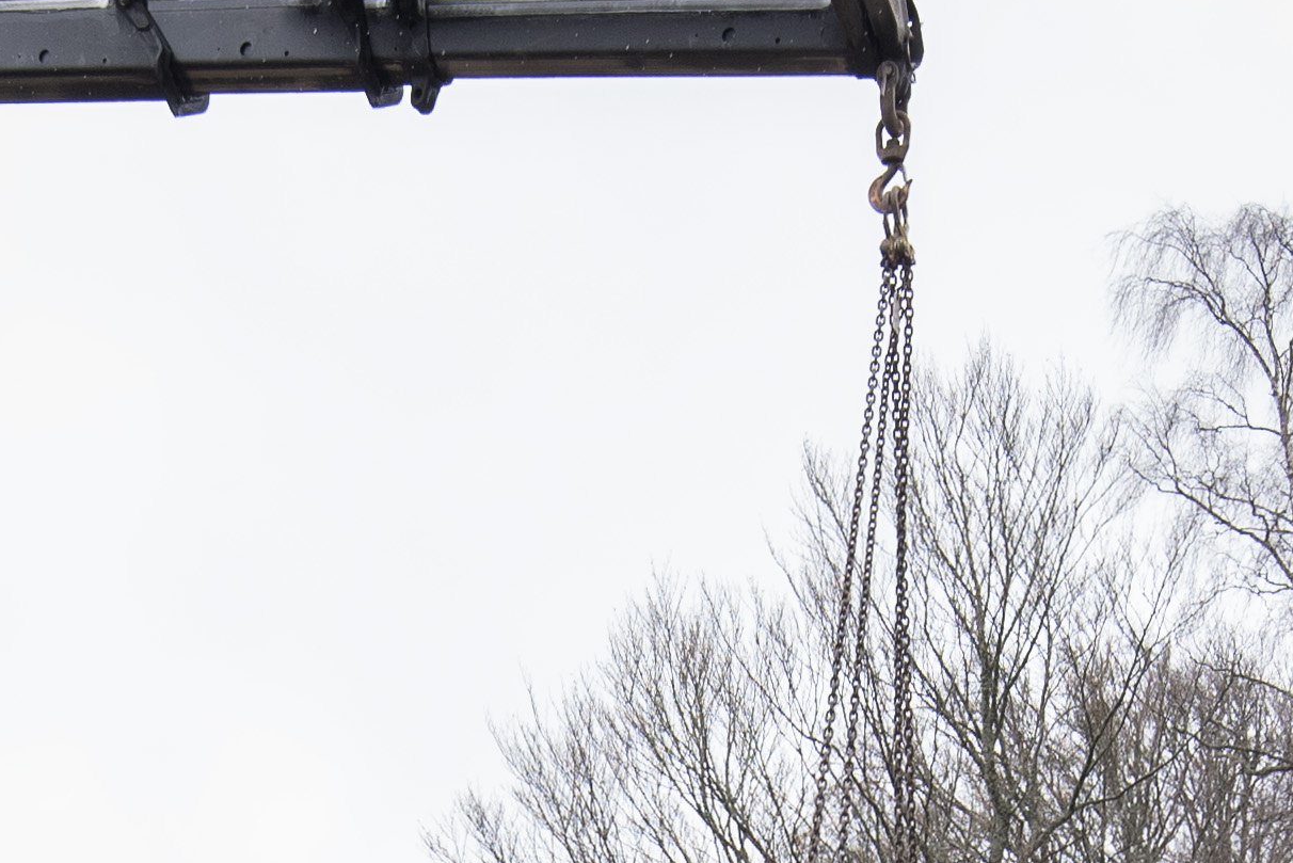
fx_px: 2838
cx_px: 577
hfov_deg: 25.6
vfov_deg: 15.0
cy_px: 1562
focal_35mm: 79
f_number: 4
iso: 400
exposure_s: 1/1000
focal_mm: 16
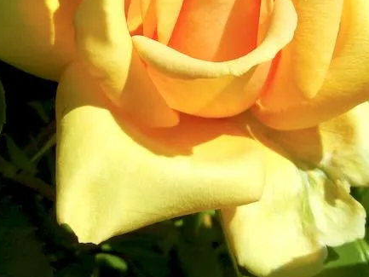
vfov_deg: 20.4
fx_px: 757
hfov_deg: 27.3
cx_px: 221
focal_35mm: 71
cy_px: 44
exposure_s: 1/750
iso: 160
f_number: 7
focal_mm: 5.4
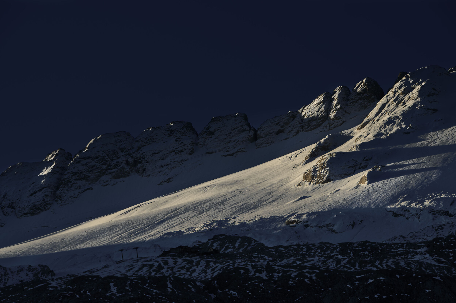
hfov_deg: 9.2
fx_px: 2845
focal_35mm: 225
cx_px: 228
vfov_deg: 6.1
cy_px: 152
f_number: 13
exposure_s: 1/100
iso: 100
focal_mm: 150
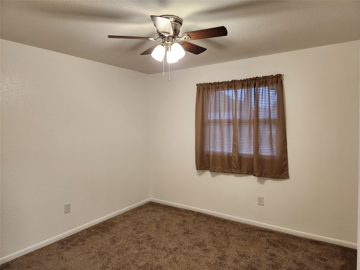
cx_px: 180
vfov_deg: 58.9
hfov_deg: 73.9
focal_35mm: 23
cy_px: 135
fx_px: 239
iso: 250
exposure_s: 1/120
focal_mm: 5.4
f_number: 1.8
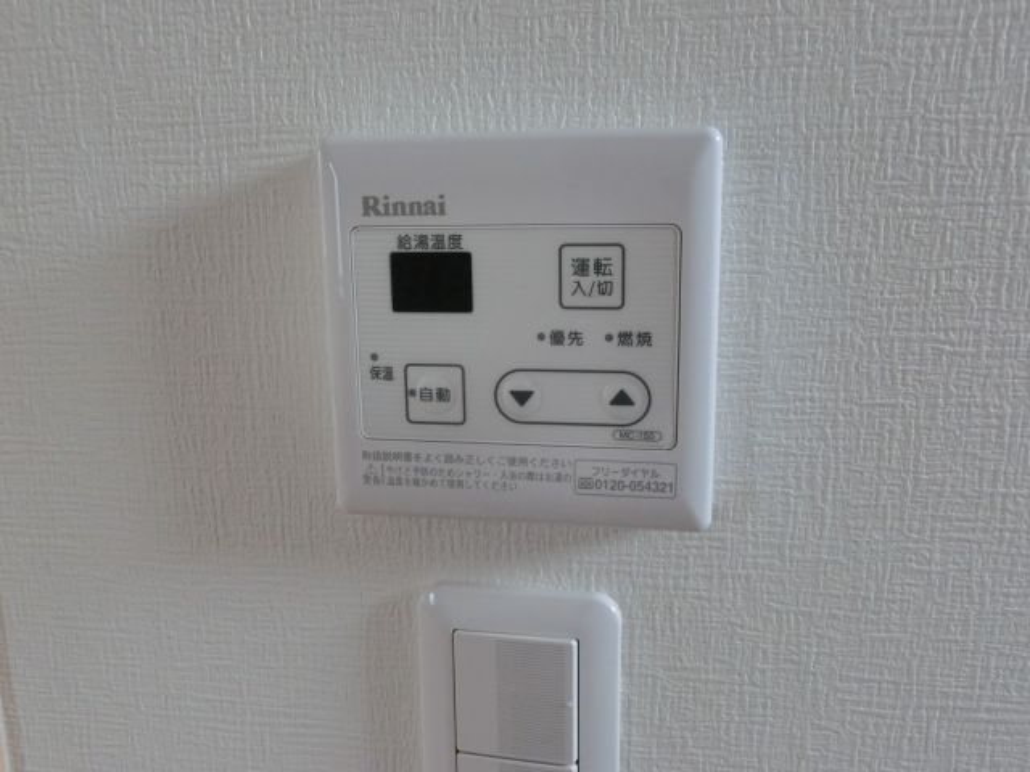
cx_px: 515
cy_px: 386
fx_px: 893
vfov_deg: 46.8
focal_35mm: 30
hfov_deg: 60.0
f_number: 3.5
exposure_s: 1/125
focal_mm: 5.36
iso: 400
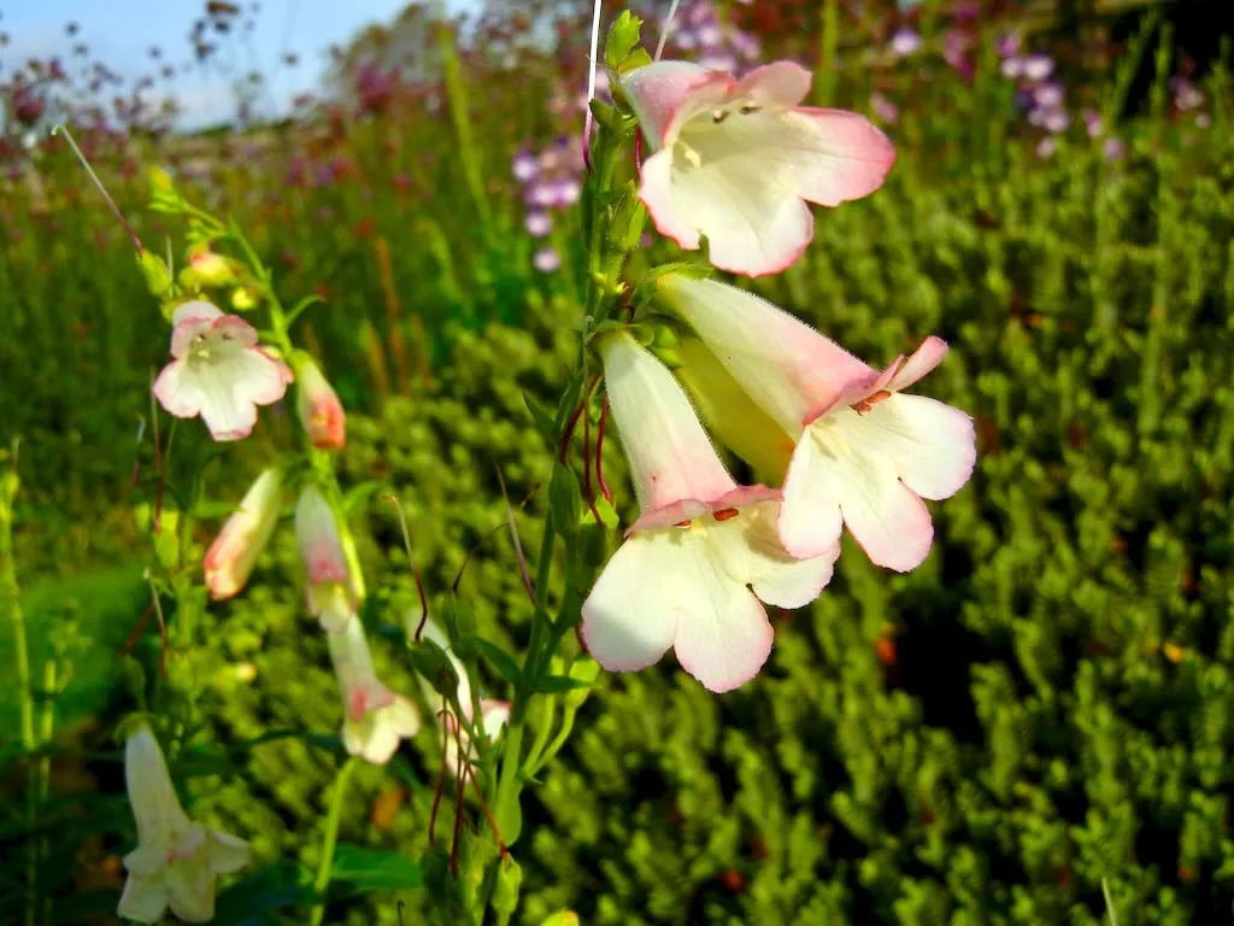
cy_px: 463
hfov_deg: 42.1
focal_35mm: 45
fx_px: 1604
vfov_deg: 32.2
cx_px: 617
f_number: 7.6
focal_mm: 8.1
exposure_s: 1/404
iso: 160
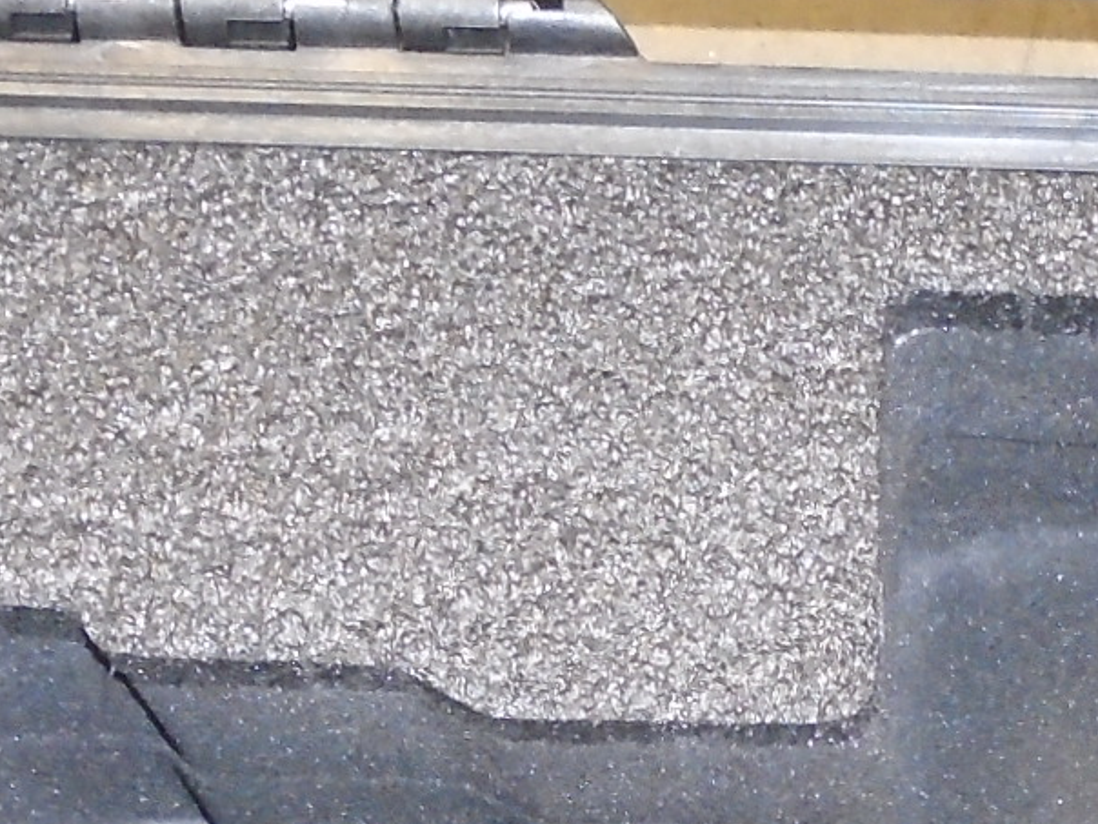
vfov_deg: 10.9
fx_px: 4219
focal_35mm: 133
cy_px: 1033
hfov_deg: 14.4
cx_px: 1262
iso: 400
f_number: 3.5
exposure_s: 1/40
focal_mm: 5.5
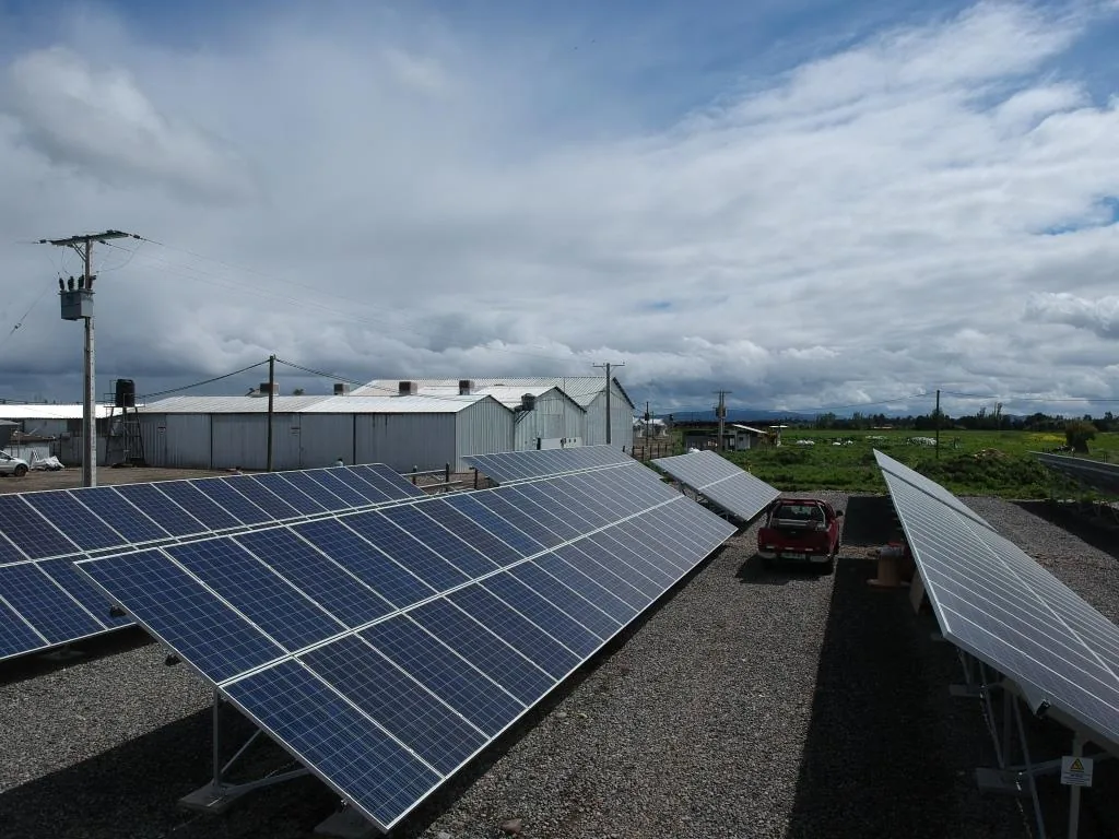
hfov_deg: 69.4
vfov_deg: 54.9
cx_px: 560
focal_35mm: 25
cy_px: 420
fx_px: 808
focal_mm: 4.49
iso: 102
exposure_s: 1/3200
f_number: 2.6
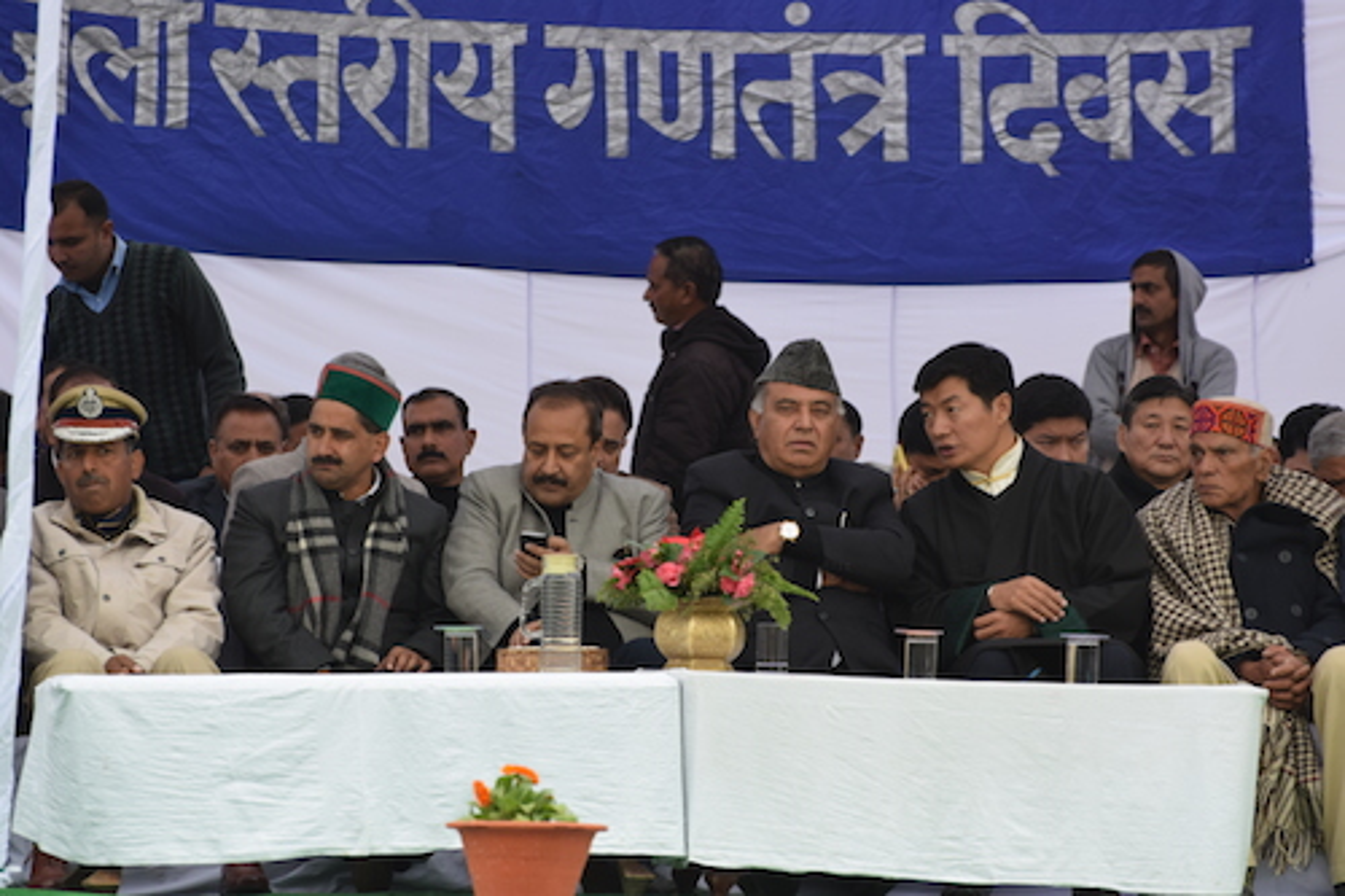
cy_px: 448
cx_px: 672
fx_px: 11764
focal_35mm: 315
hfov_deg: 6.5
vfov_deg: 4.4
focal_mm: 210
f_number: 5.3
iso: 400
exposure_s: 1/320
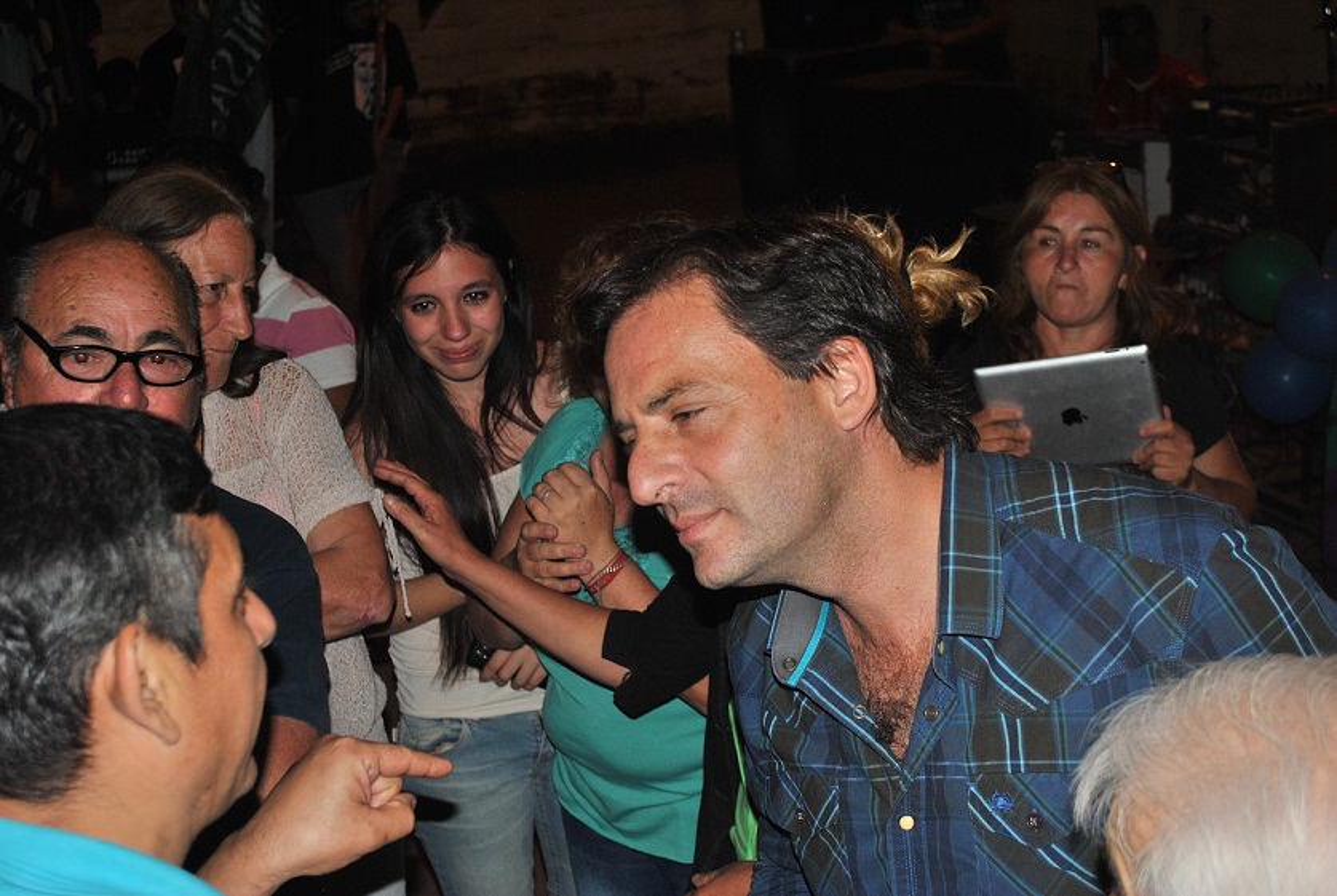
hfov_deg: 36.8
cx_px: 668
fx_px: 2009
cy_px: 448
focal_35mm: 54
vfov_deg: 25.1
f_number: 5
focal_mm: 36
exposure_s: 1/60
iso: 200
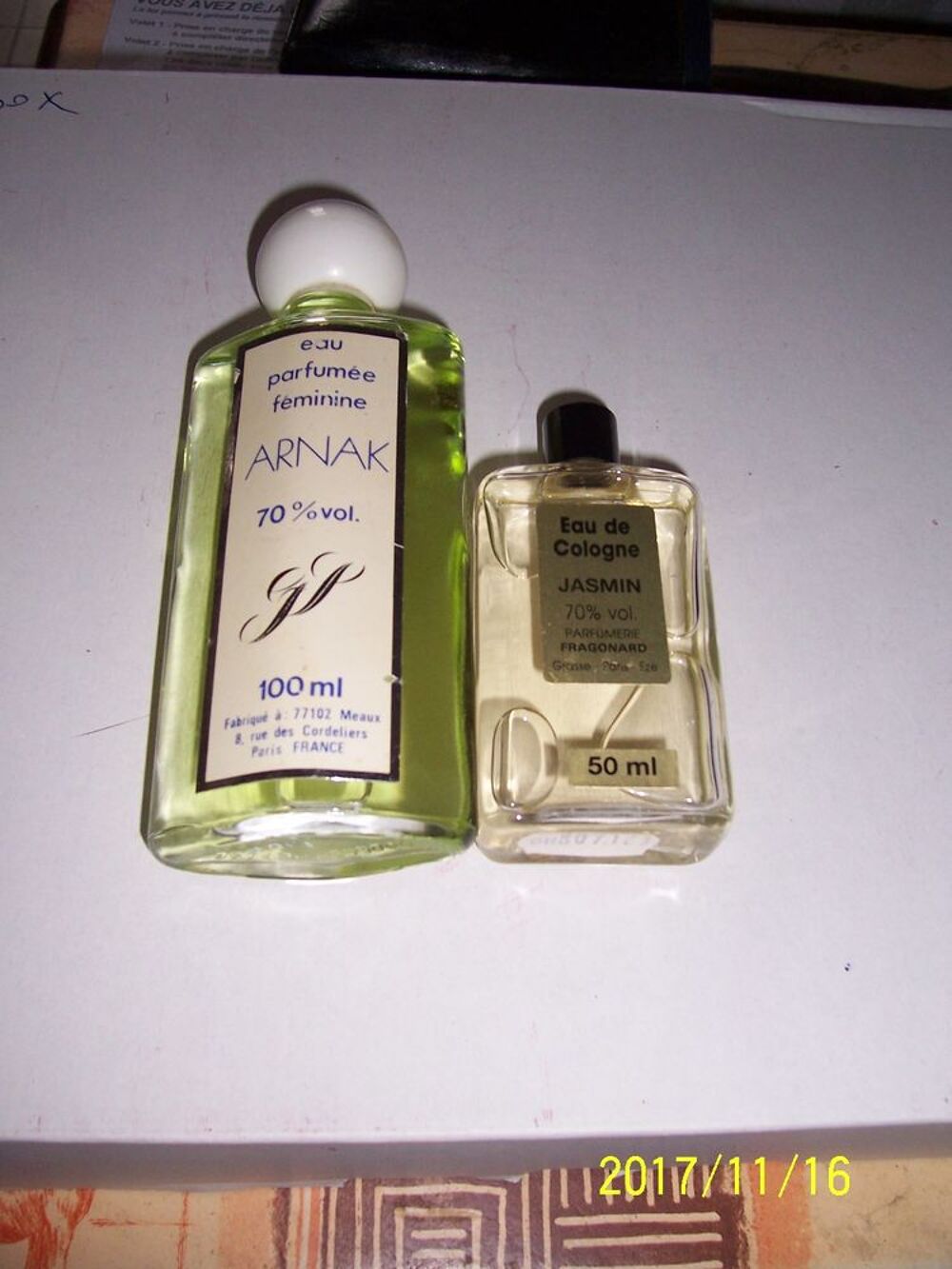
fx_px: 1247
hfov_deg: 41.8
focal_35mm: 34
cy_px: 634
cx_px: 476
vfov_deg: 54.0
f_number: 2.7
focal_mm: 5.6
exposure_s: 1/60
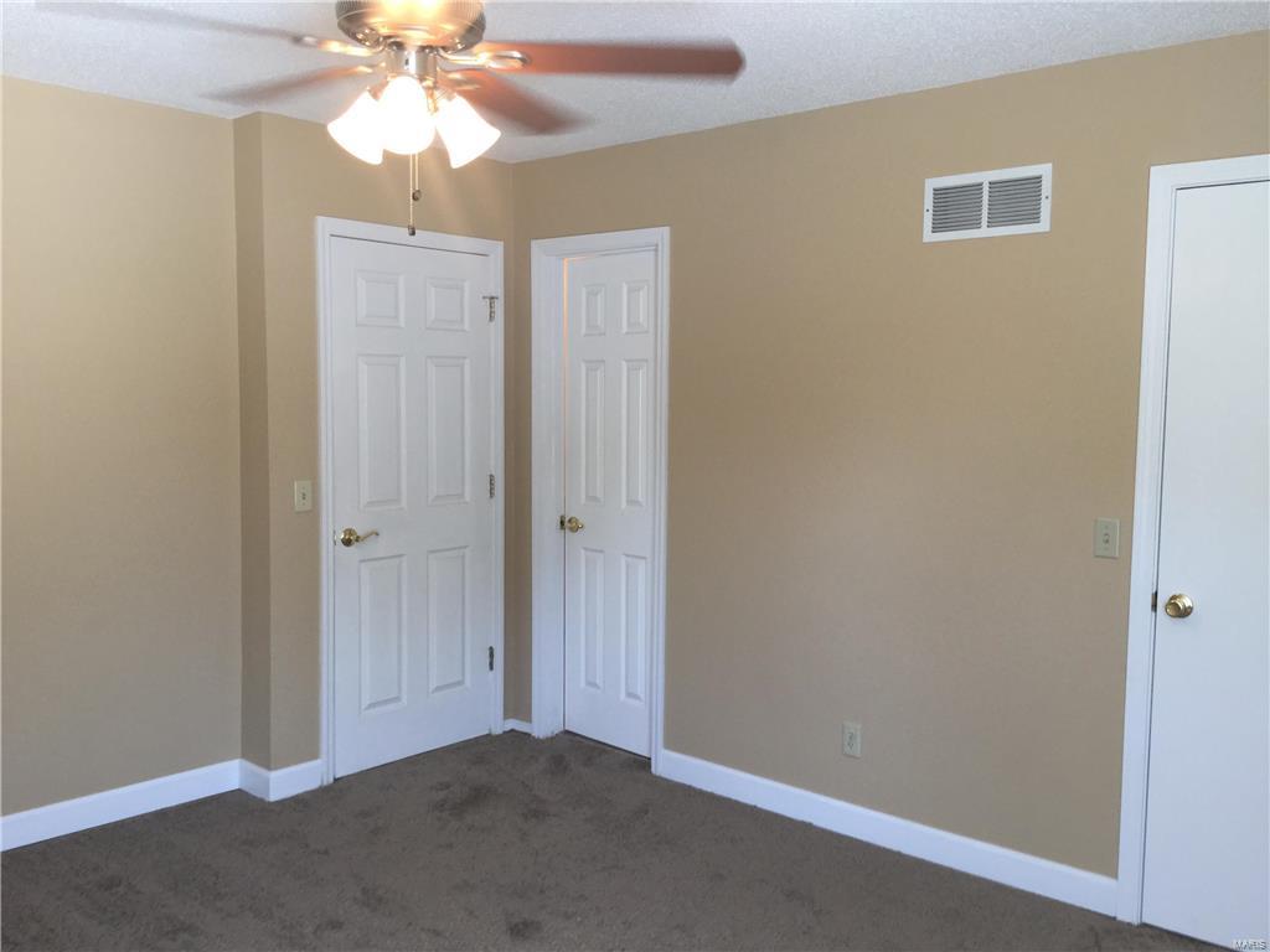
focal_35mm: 31
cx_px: 635
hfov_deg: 58.4
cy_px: 476
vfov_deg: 45.4
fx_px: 1137
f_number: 2.4
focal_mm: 3.3
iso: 40
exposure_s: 1/30
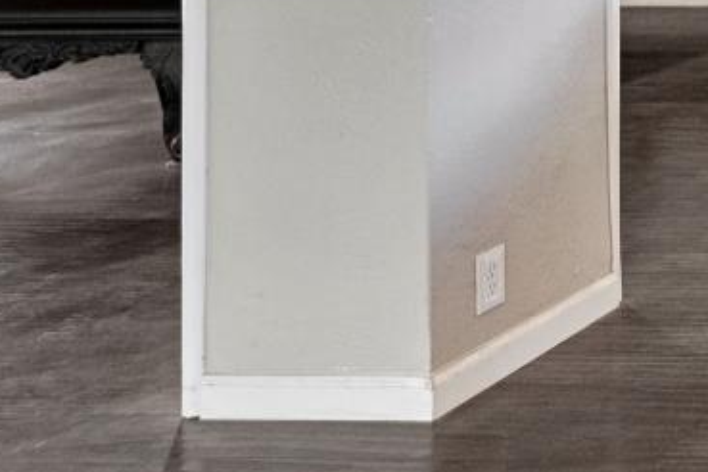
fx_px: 1318
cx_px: 1426
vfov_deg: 18.4
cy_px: -198
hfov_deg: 18.7
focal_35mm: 67
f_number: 8
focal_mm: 11
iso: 400
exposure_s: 1/4
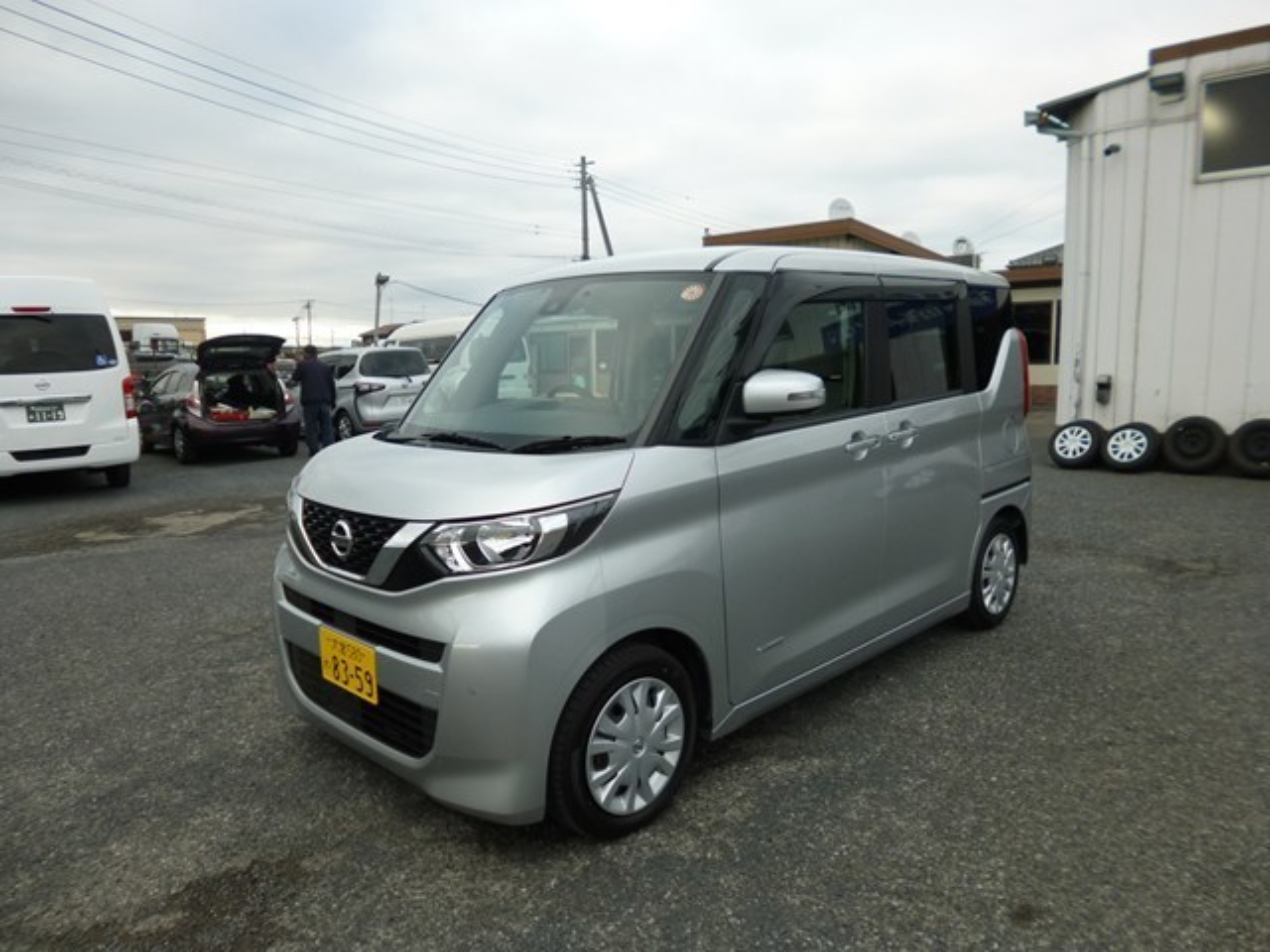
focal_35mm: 24
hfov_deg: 71.6
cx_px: 635
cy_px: 476
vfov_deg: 56.8
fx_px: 881
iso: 100
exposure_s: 1/400
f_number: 2.8
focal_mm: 4.3
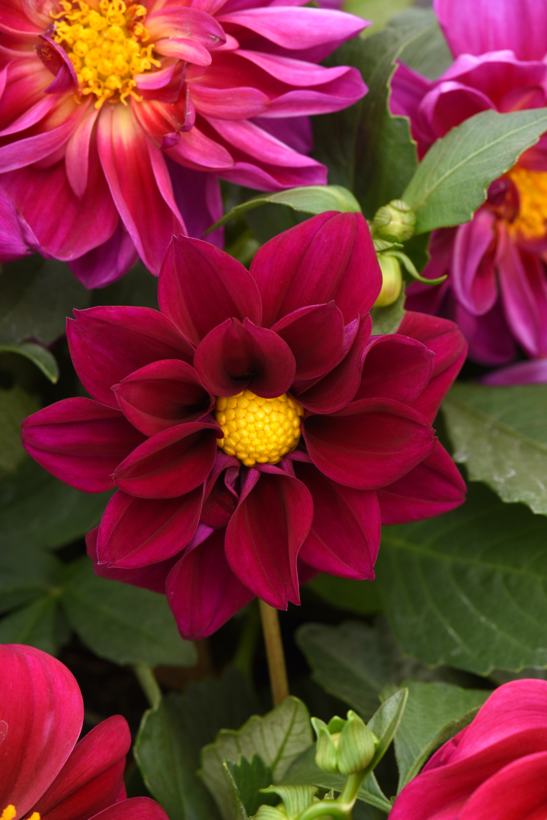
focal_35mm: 105
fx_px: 2391
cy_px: 410
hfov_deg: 13.1
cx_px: 274
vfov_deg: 19.4
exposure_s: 1/30
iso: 200
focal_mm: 105
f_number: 16
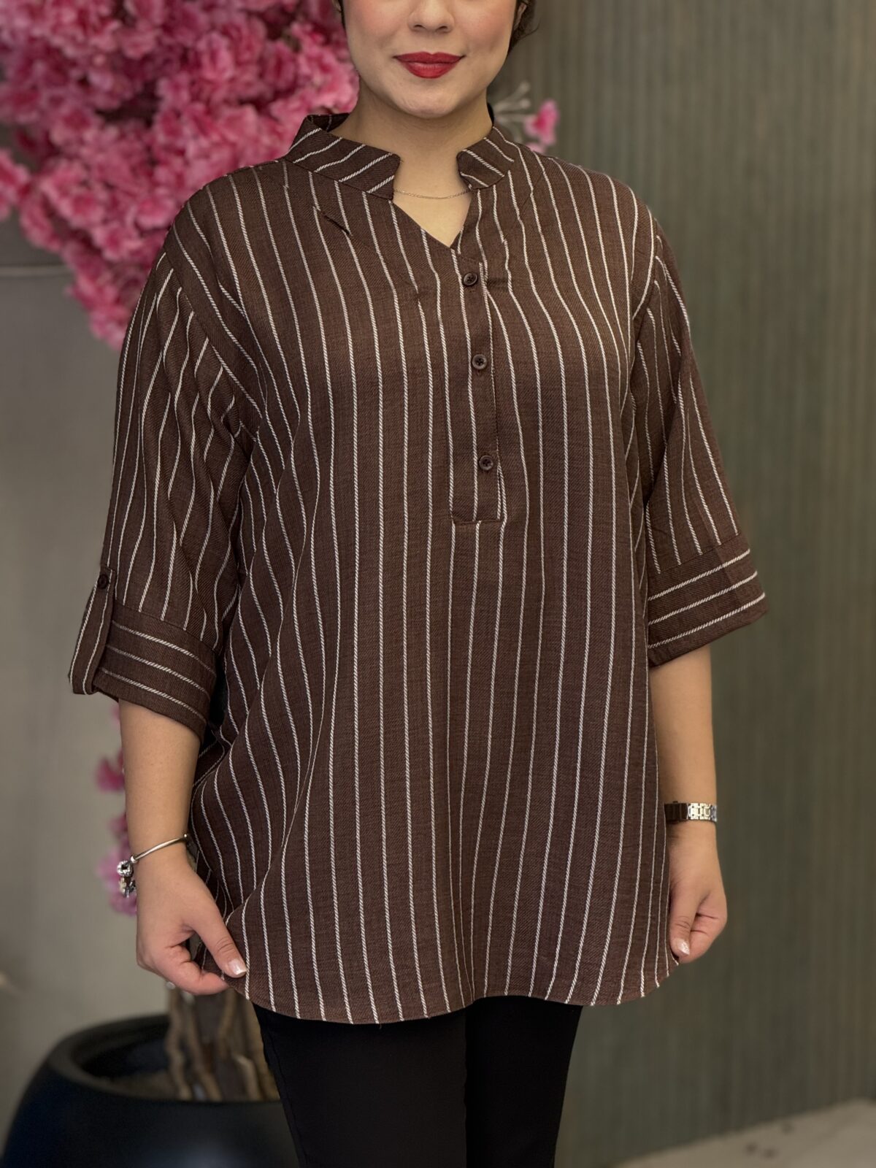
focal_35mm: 120
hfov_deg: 12.3
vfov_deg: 16.4
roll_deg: -0.3
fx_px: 4049
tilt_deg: -7.8
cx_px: 438
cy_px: 584
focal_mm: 15.66
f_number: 2.8
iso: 200
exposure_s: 1/100
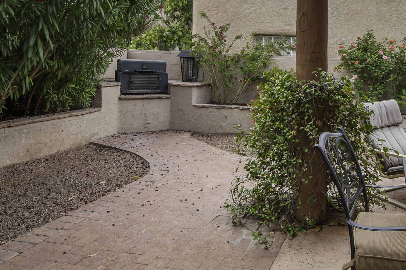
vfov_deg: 37.9
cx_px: 325
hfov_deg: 53.4
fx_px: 372
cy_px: 41
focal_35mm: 33
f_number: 11
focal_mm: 16
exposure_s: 1/80
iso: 400
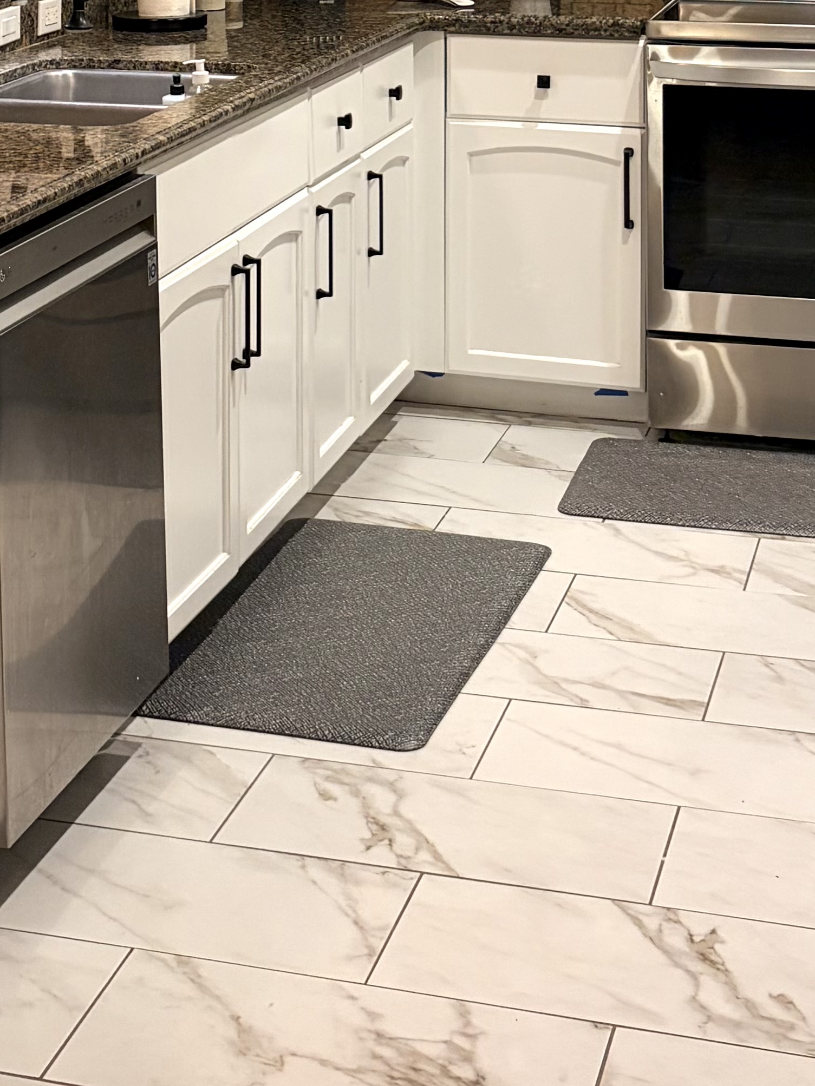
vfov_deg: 24.4
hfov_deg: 19.8
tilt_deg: -2.5
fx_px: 2323
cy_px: -135
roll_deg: -0.1
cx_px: 284
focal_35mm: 74
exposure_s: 1/60
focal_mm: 5.96
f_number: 1.6
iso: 200
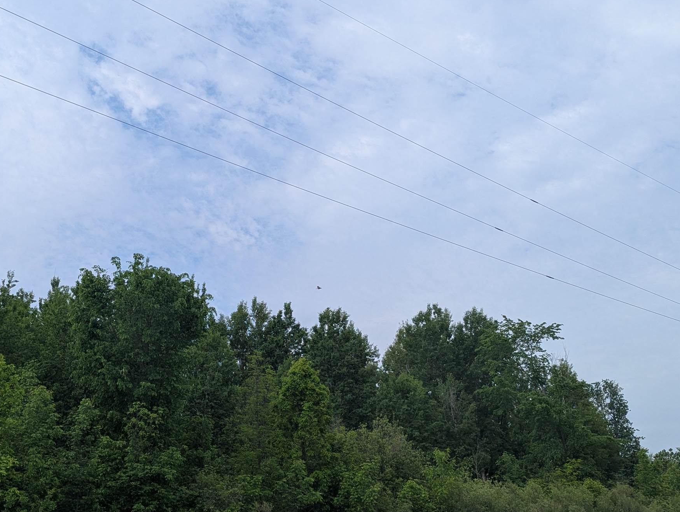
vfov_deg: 34.4
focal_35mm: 42
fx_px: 826
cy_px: 259
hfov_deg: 44.3
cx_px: 243
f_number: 1.85
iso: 55
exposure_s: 1/2762
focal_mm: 6.81
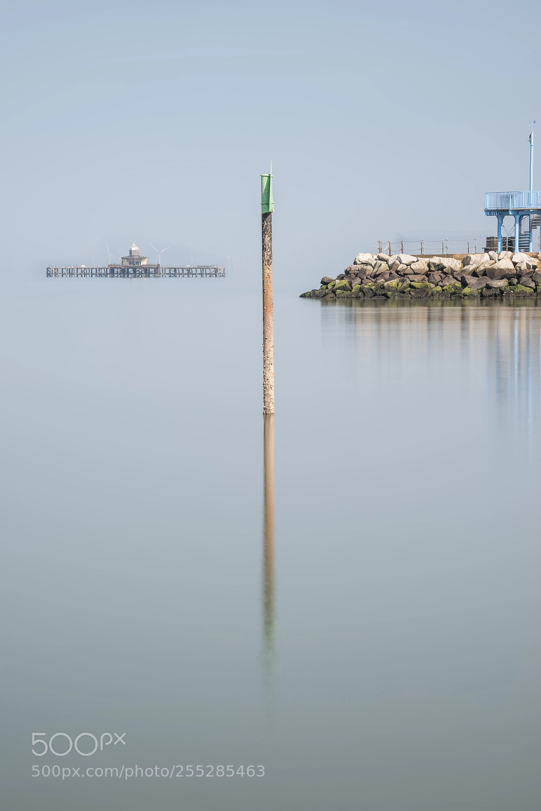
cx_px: 270
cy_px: 406
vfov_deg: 19.4
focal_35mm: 105
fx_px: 2365
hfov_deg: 13.1
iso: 100
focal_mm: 105
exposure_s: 8
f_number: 16
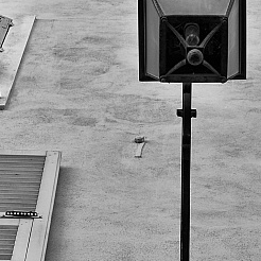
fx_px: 1510
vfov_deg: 9.9
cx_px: 162
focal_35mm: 177
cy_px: 95
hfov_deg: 9.9
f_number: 8
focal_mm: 50
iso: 200
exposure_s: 1/320
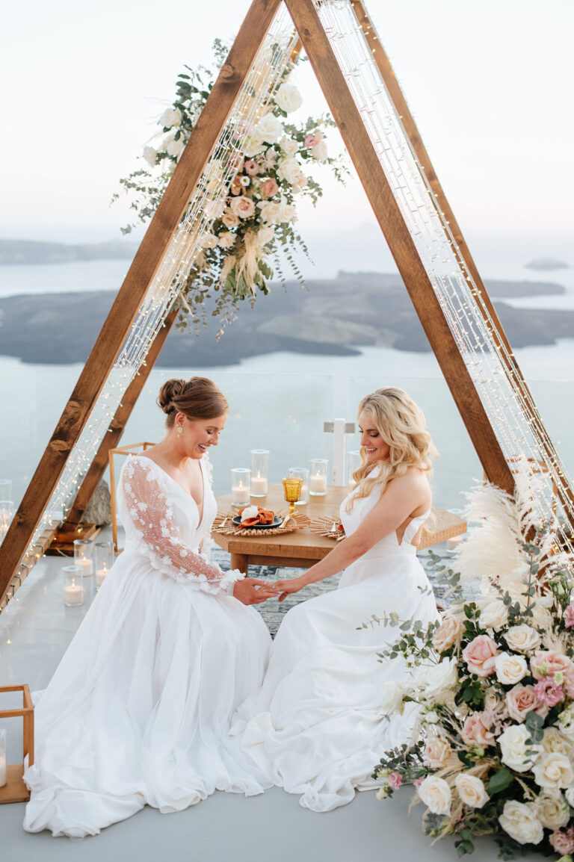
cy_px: 431
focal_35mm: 50
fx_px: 1197
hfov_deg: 27.0
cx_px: 287
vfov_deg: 39.6
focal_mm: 50
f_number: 2.8
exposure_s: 1/100
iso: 320
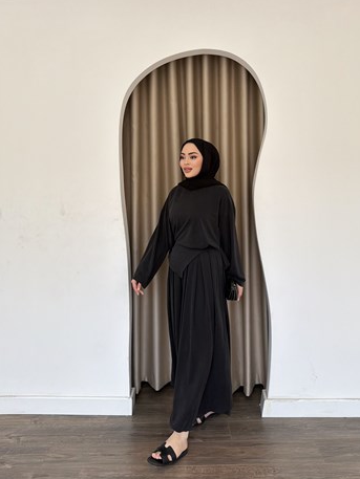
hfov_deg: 49.7
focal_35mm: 28
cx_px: 190
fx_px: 388
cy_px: 241
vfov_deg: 63.4
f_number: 1.78
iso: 320
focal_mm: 6.76
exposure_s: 1/1812
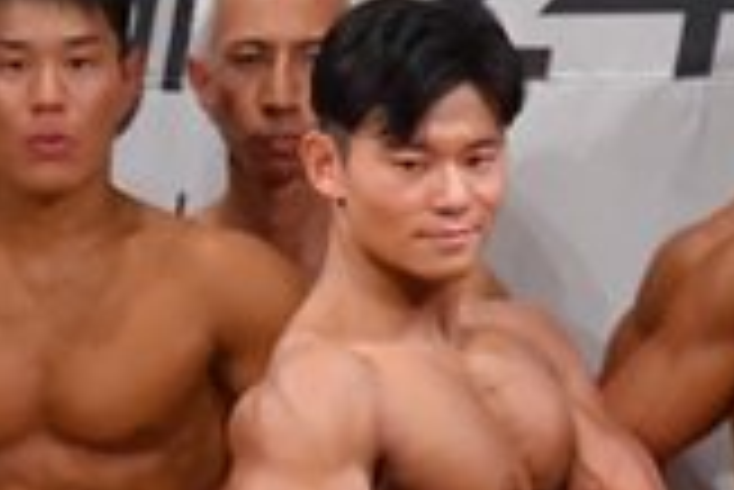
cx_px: -714
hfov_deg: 1.7
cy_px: 935
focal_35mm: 1211
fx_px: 24712
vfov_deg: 1.1
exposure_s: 1/400
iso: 8000
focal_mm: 170
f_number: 5.6
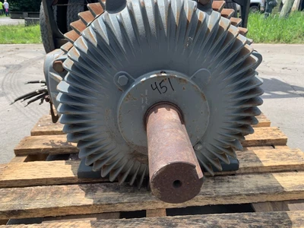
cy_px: 114
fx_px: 228
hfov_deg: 67.3
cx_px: 152
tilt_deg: -23.1
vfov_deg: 53.1
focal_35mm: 26
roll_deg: -0.6
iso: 25
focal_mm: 4.25
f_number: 1.8
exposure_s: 1/1190
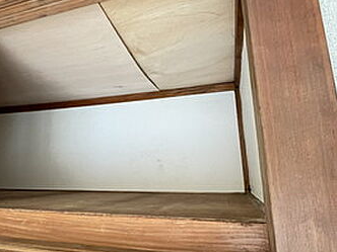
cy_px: 112
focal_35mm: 27
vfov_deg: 51.3
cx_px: 127
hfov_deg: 64.4
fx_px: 263
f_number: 2.4
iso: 800
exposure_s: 1/60
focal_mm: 1.55
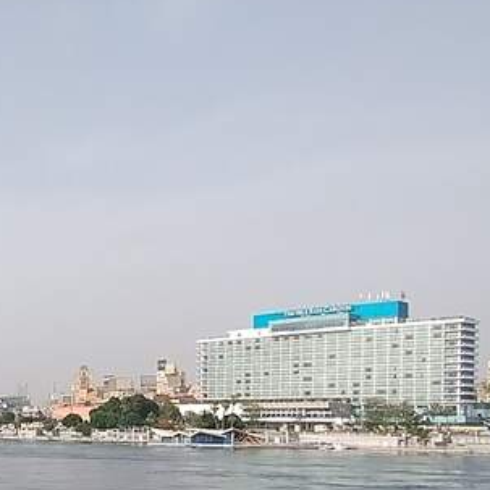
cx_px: -205
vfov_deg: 29.5
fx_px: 897
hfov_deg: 24.9
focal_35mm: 56
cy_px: 422
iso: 100
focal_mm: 1.66
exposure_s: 1/835
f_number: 2.2
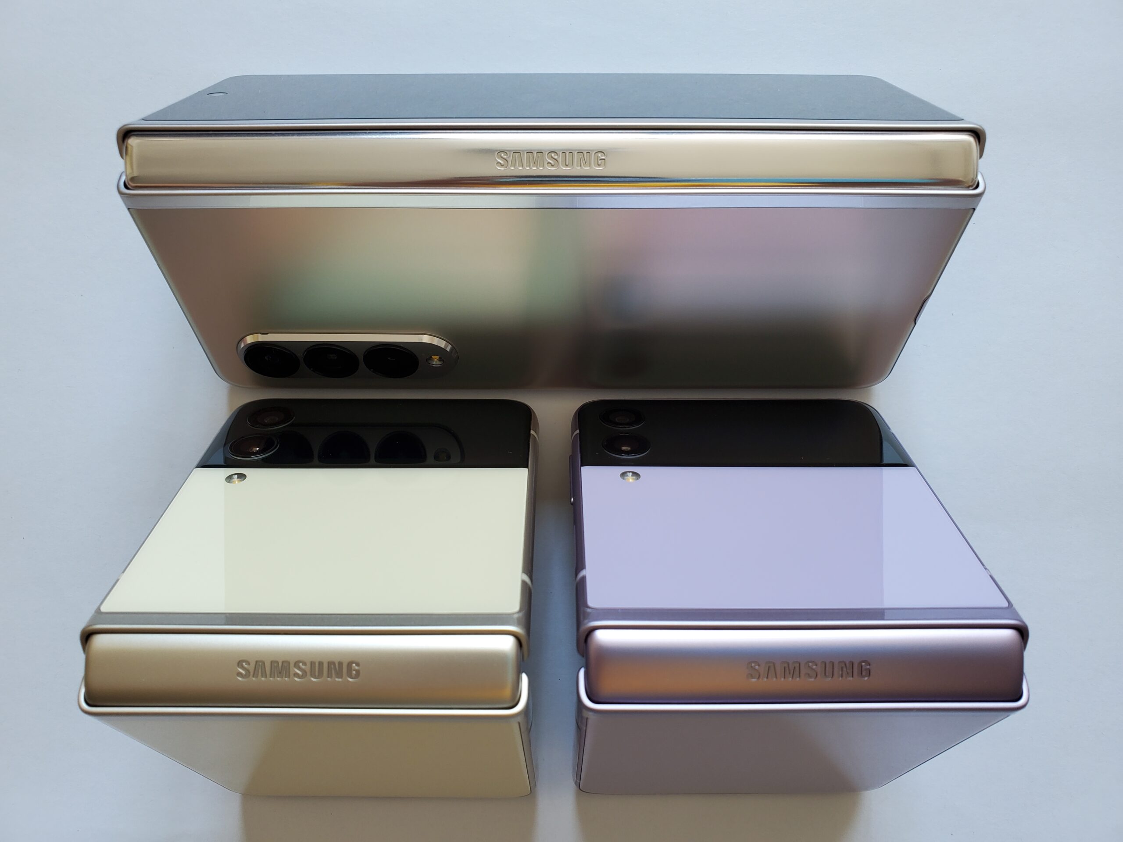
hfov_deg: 67.3
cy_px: 421
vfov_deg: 53.1
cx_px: 562
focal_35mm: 26
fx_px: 843
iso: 64
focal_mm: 4.3
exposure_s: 1/100
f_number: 2.4
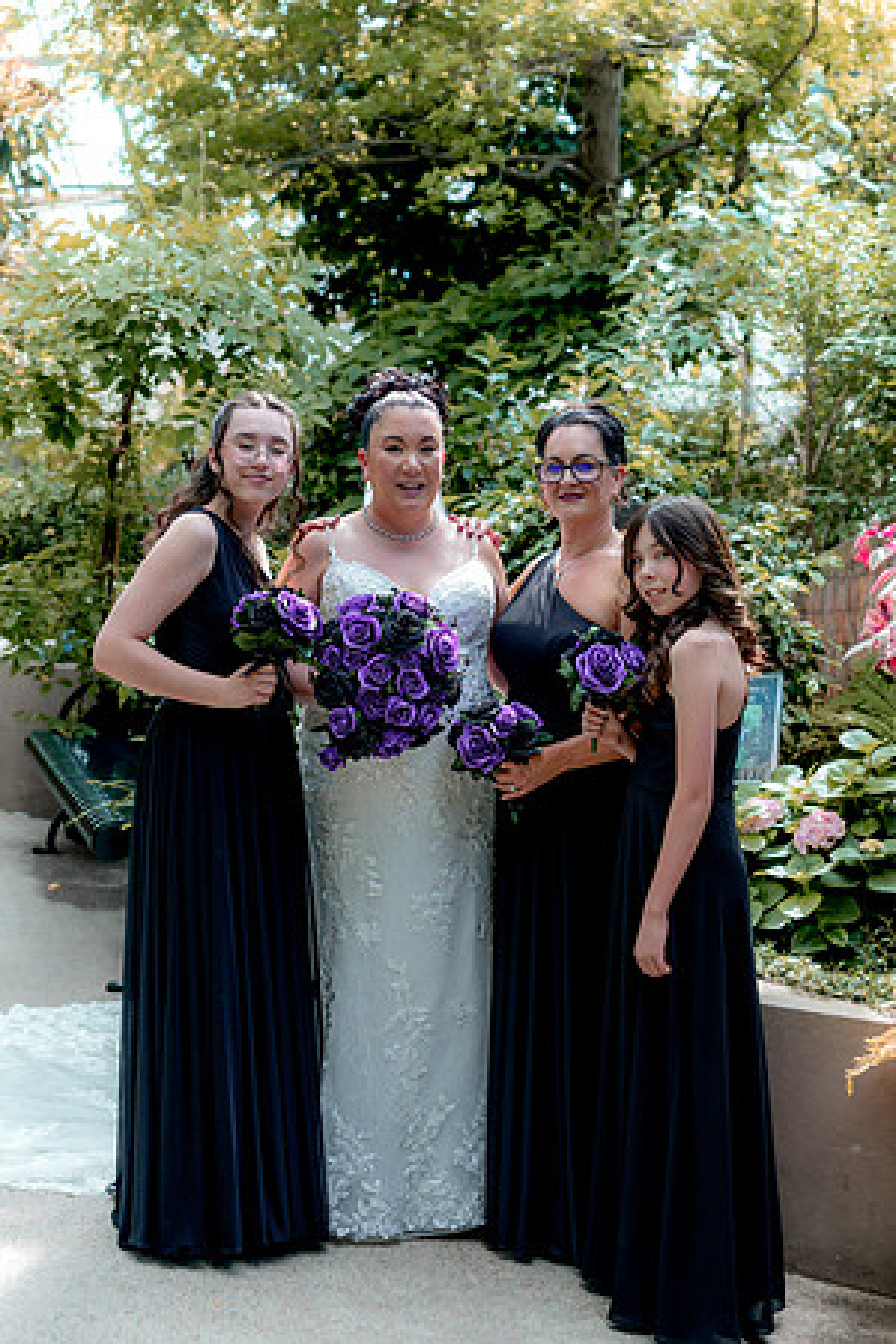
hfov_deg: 27.0
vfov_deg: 39.6
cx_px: 448
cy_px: 672
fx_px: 1867
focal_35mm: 50
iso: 640
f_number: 3.5
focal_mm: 50
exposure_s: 1/640
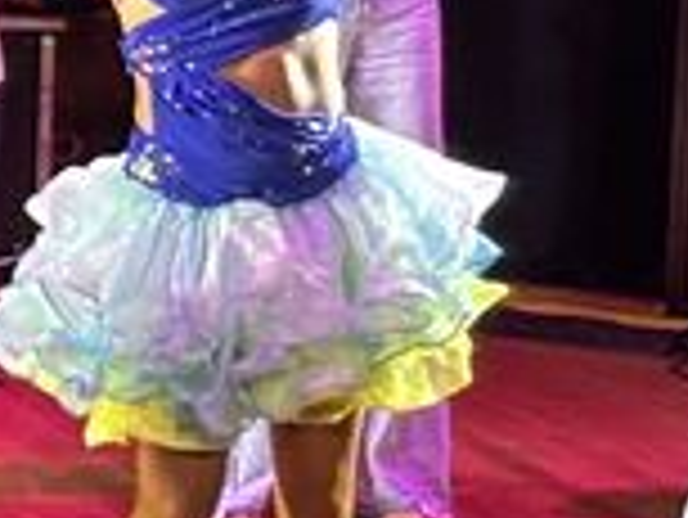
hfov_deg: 5.4
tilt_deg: -8.1
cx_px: -1327
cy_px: -99
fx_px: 6902
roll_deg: -1.5
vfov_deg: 4.3
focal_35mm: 347
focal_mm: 5.96
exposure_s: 1/37
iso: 160
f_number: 1.6
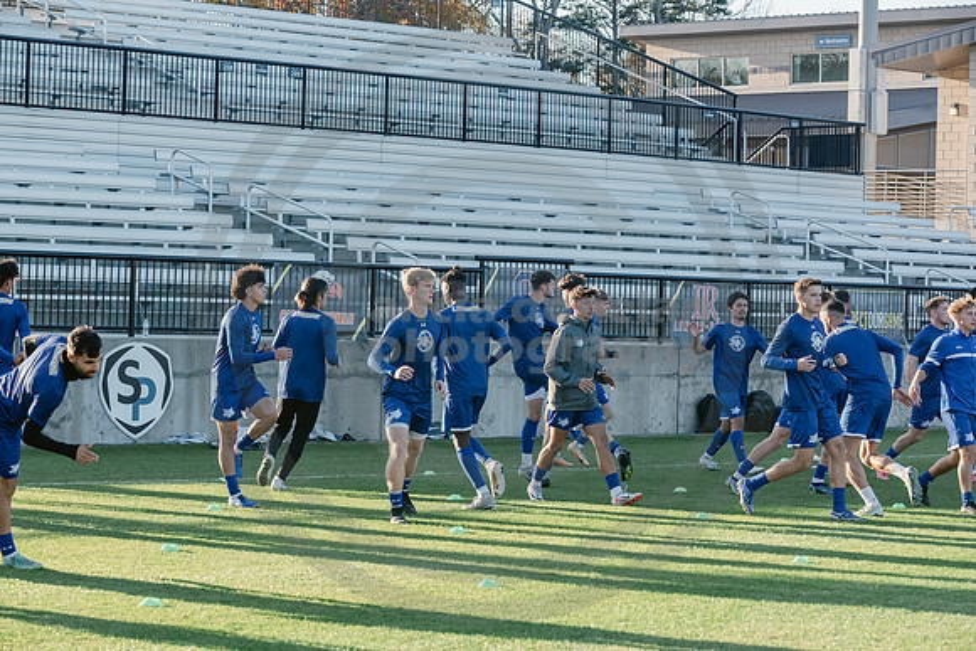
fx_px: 2847
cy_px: 326
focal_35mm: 105
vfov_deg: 13.0
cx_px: 488
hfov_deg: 19.5
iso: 1250
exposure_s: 1/1000
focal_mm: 105
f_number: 6.3
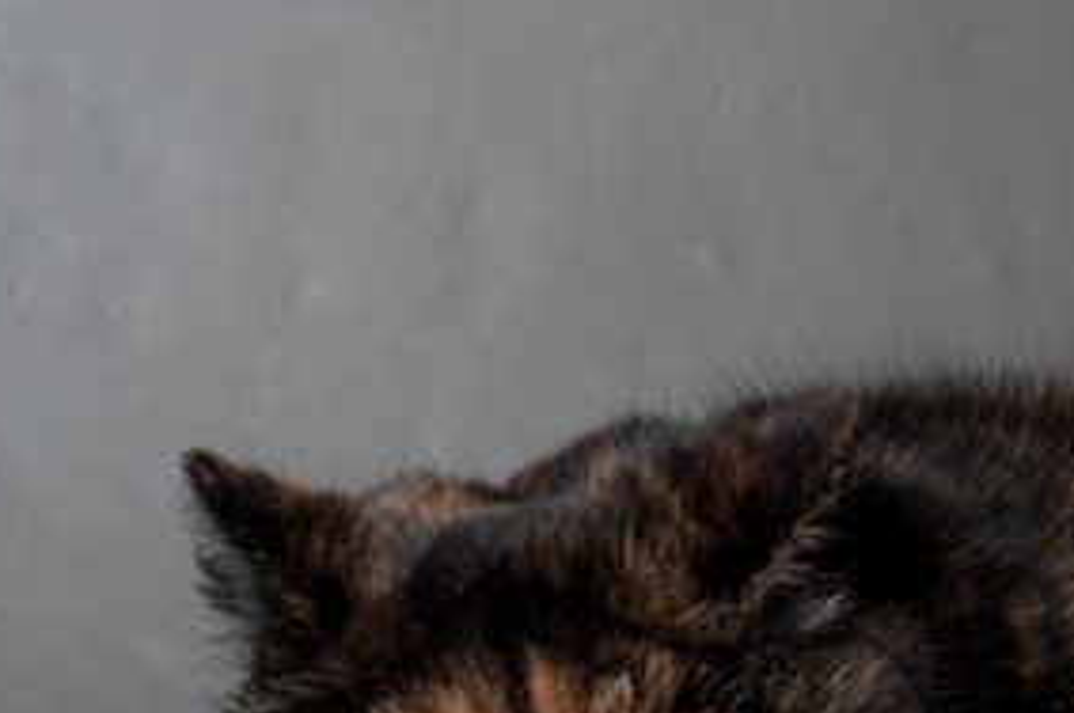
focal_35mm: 106
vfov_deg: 12.9
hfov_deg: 18.9
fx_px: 3159
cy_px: 476
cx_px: 1025
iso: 100
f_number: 7.1
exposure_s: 1/125
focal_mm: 50
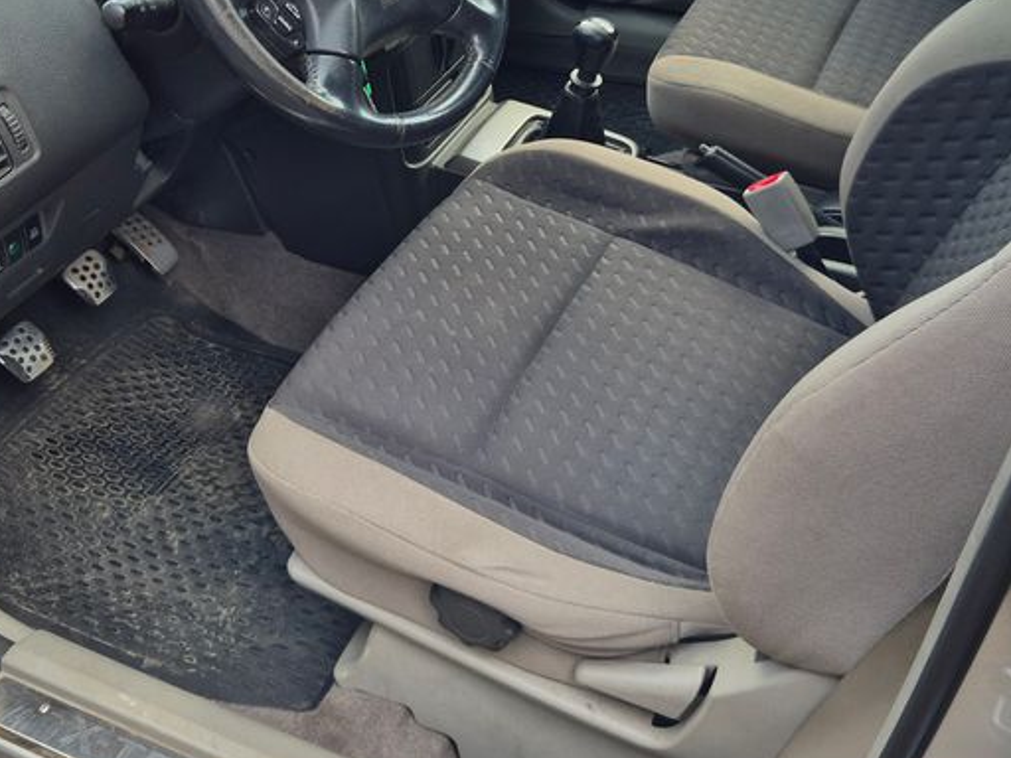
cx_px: 478
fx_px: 1343
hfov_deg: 41.2
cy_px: 148
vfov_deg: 30.7
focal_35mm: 46
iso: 50
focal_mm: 5.4
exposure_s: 1/180
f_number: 1.8
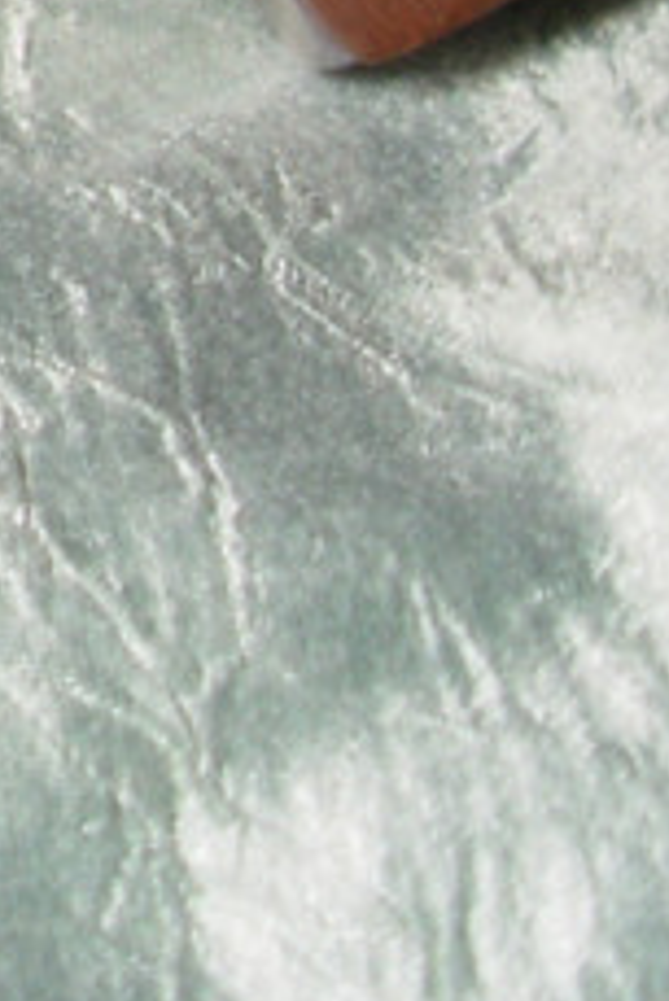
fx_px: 6067
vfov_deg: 9.2
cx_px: -1288
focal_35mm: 218
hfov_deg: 5.9
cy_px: -551
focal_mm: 7.5
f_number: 3.1
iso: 50
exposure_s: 1/9.5
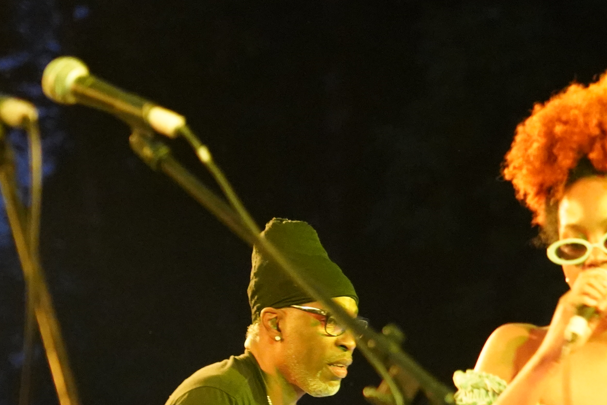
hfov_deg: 7.7
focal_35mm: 268
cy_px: 395
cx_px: 573
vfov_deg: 5.1
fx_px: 4518
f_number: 4
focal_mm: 105
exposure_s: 1/50
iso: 12800
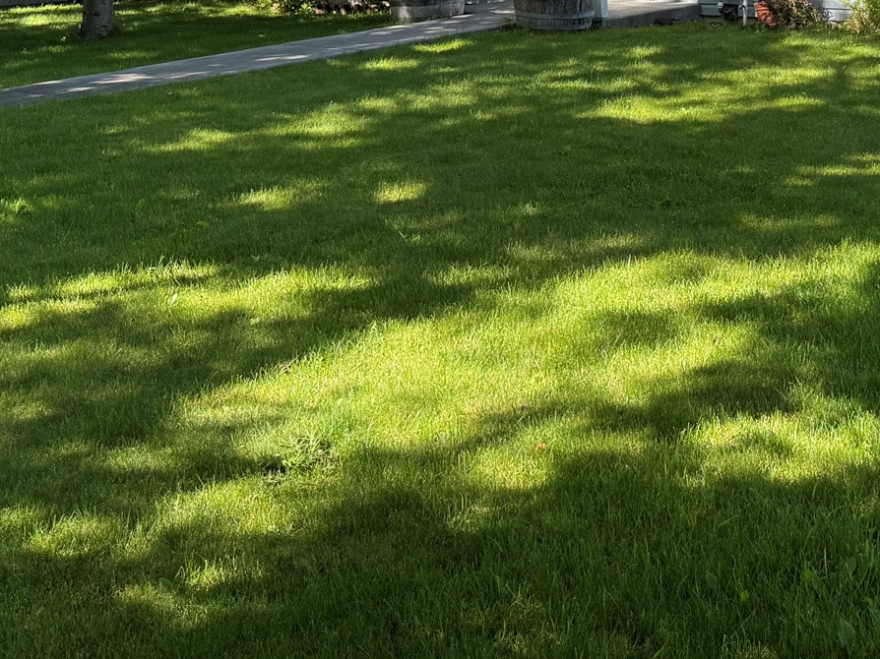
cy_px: -23
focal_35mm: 55
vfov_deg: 25.1
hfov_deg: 33.2
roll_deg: +0.7
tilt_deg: -2.1
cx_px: 786
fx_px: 1398
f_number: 1.78
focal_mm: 6.76
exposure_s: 1/1292
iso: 100
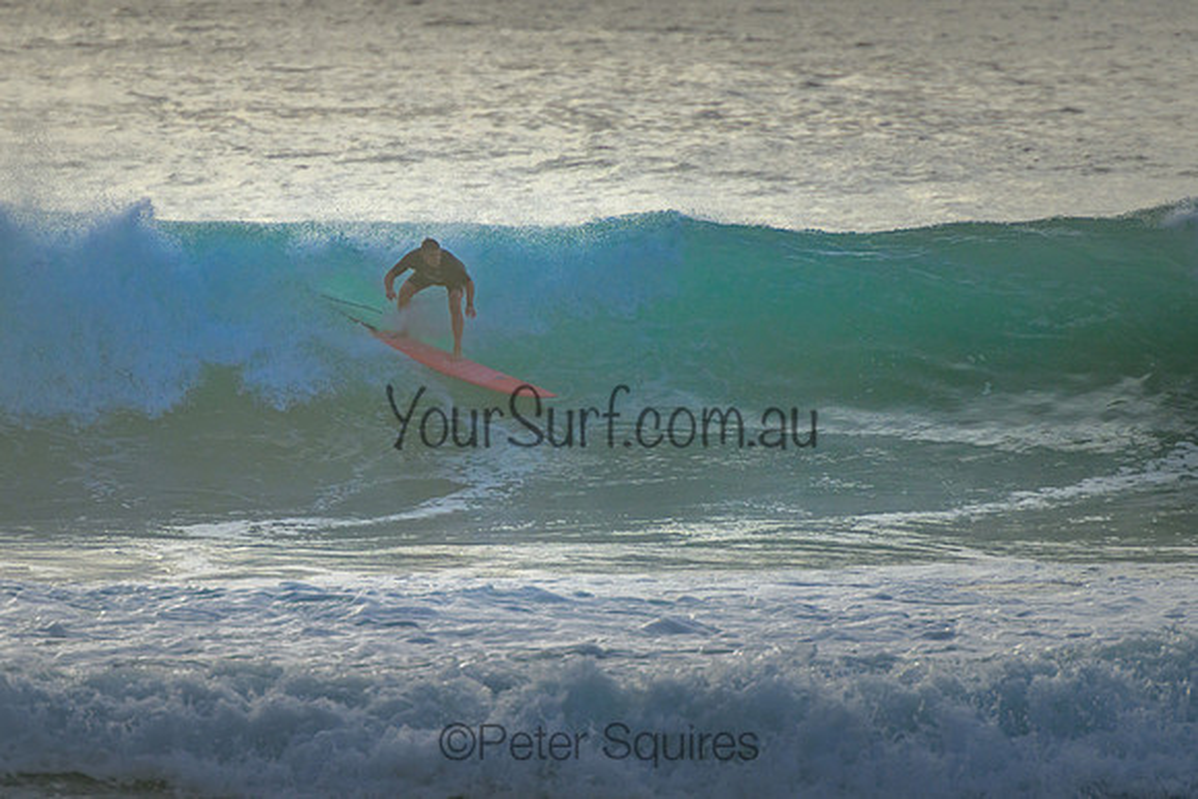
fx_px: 18300
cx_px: 461
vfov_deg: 2.5
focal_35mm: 550
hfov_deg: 3.7
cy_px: 346
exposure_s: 1/2000
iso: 800
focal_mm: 400
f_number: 5.6
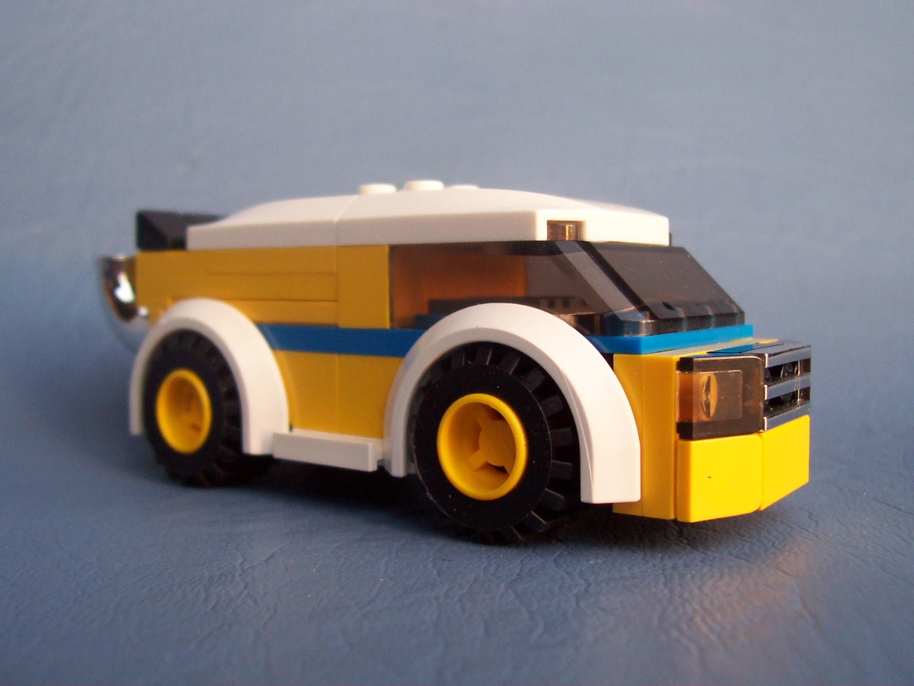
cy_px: 343
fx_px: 977
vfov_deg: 38.7
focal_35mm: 37
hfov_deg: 50.1
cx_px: 457
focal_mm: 5.6
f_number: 2.8
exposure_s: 1/45
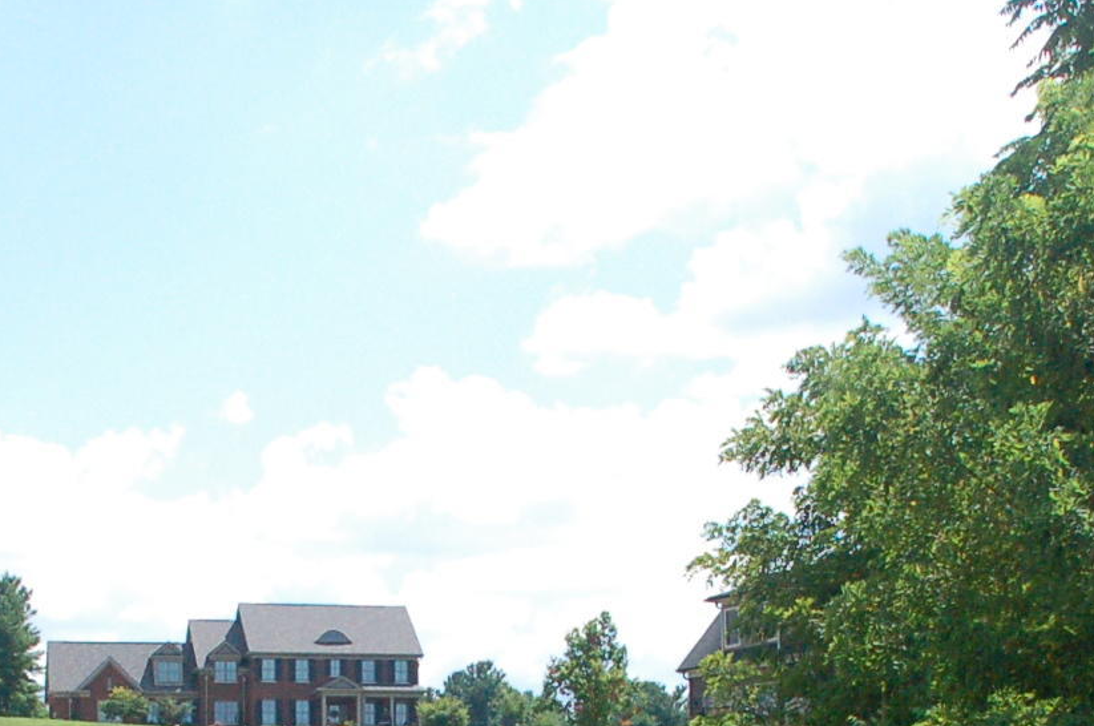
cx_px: 431
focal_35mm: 74
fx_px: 2245
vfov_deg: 17.4
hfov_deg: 27.3
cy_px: 894
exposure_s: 1/1000
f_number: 13
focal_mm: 18
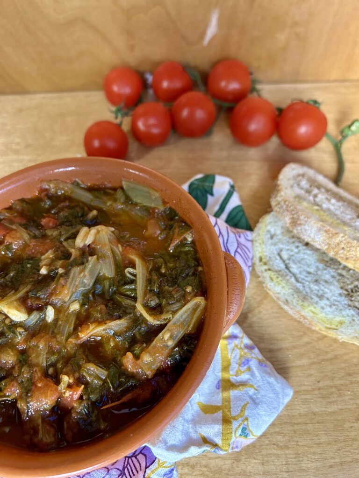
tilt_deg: -59.3
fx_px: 360
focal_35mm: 26
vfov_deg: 67.3
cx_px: 180
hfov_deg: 53.1
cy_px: 239
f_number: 1.5
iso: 250
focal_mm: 5.7
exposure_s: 1/50
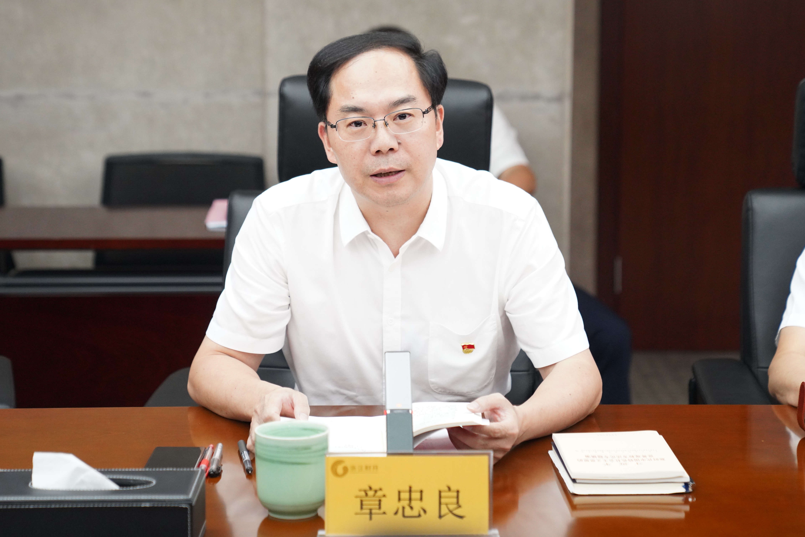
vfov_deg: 19.5
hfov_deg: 28.8
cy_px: 268
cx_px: 402
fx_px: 1565
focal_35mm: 70
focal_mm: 70
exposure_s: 1/320
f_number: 2.8
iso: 2500
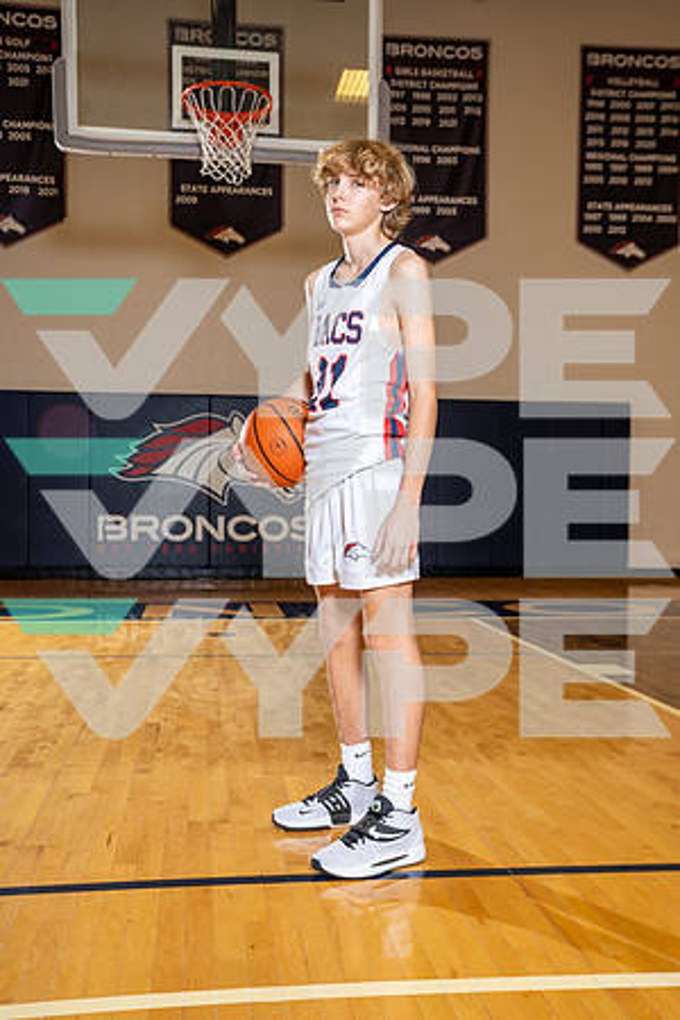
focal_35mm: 38
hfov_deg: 35.1
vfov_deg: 50.7
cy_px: 510
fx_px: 1077
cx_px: 340
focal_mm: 38
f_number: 5.6
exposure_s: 1/250
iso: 640
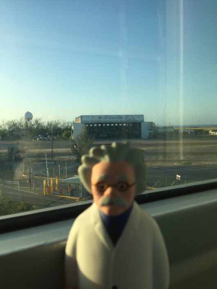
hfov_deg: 48.2
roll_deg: +1.5
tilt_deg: -3.8
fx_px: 242
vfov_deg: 61.7
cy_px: 144
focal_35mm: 29
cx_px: 108
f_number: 2.2
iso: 32
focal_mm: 4.15
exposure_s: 1/341
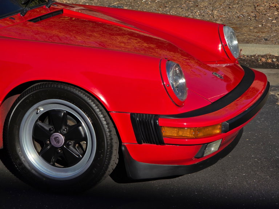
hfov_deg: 17.1
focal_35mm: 115
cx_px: 140
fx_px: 927
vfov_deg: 12.9
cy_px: 104
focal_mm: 18.6
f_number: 3.4
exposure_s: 1/1930
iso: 64
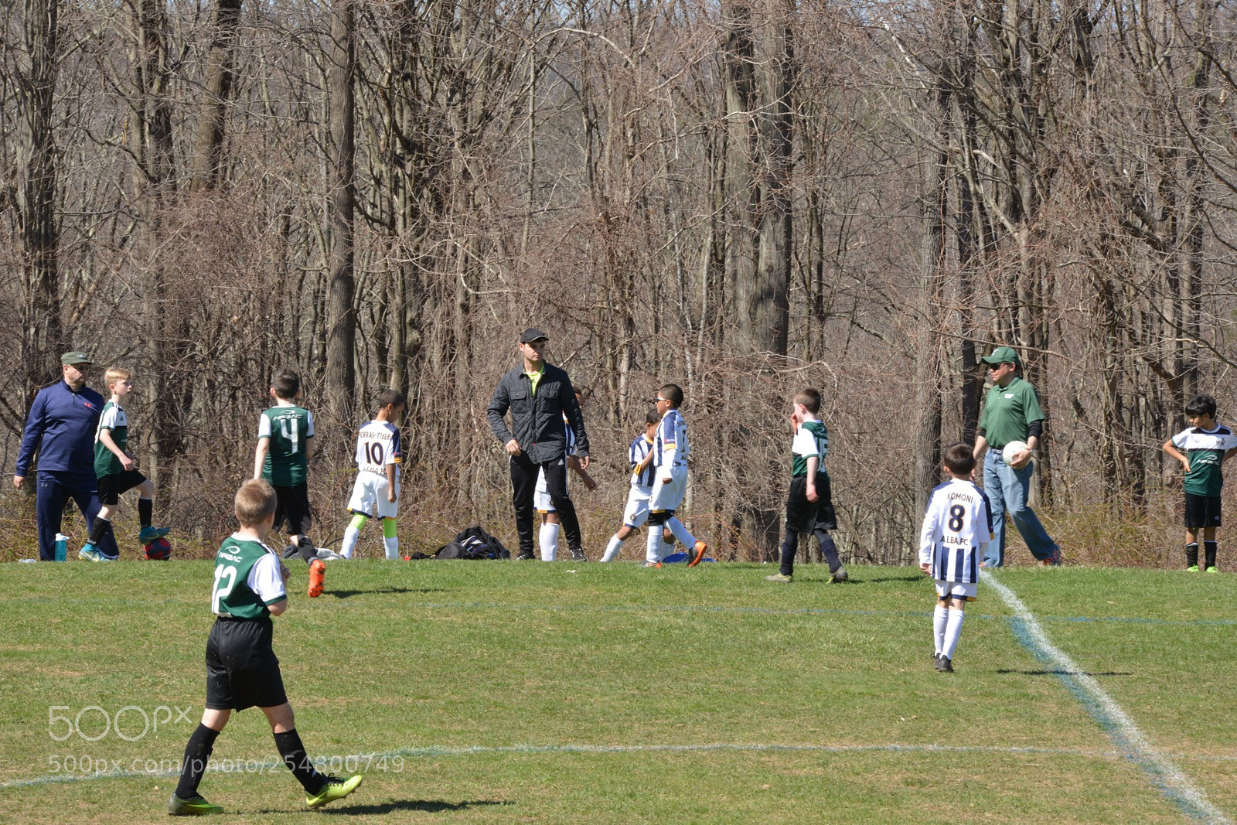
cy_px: 412
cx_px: 618
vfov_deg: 6.9
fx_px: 6872
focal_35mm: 200
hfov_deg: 10.3
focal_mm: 200
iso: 900
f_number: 22
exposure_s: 1/160
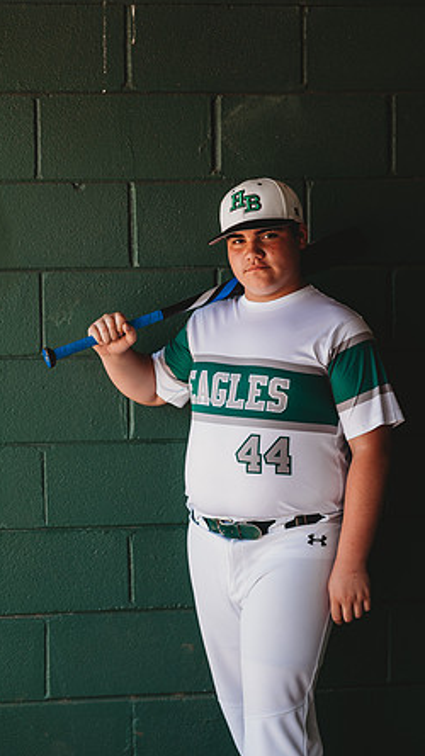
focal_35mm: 90
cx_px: 245
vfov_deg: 23.7
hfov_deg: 13.4
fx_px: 1805
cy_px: 381
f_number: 2.8
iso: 100
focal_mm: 85
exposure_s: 1/160
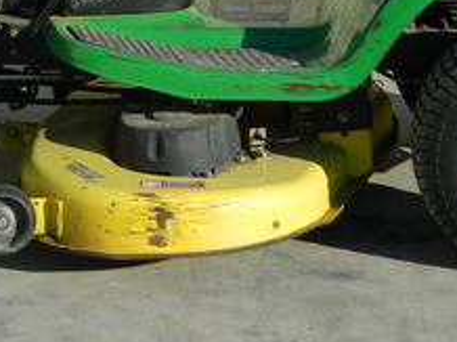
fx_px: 2769
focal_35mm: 210
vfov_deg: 7.0
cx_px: 189
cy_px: -2
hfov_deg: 9.4
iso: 80
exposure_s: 1/500
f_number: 4.2
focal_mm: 15.1
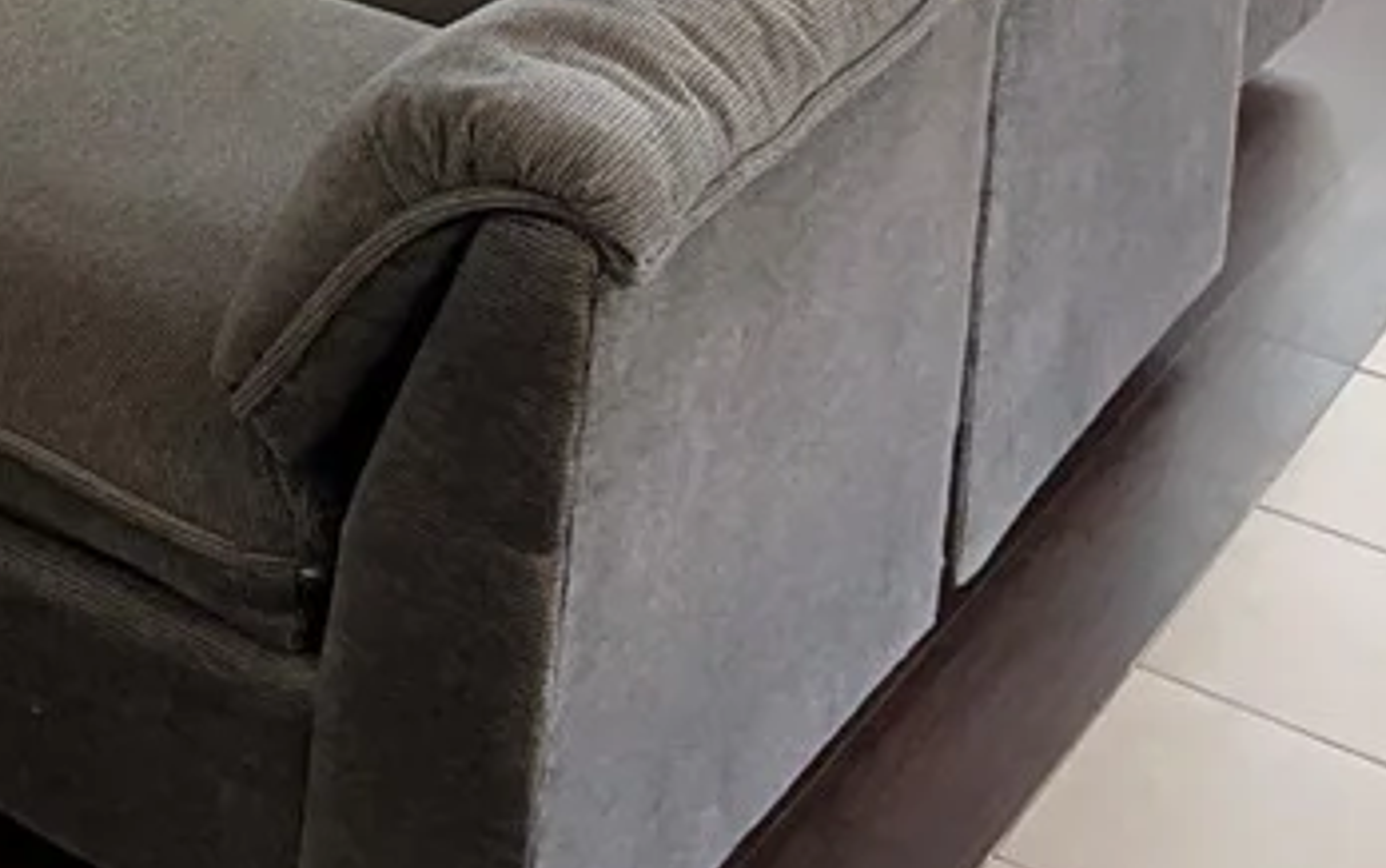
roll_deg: -0.8
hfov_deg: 23.2
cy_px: -601
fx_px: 3062
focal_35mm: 81
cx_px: -319
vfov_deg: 14.5
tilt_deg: -12.8
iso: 160
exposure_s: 1/45
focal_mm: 5.1
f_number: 1.6
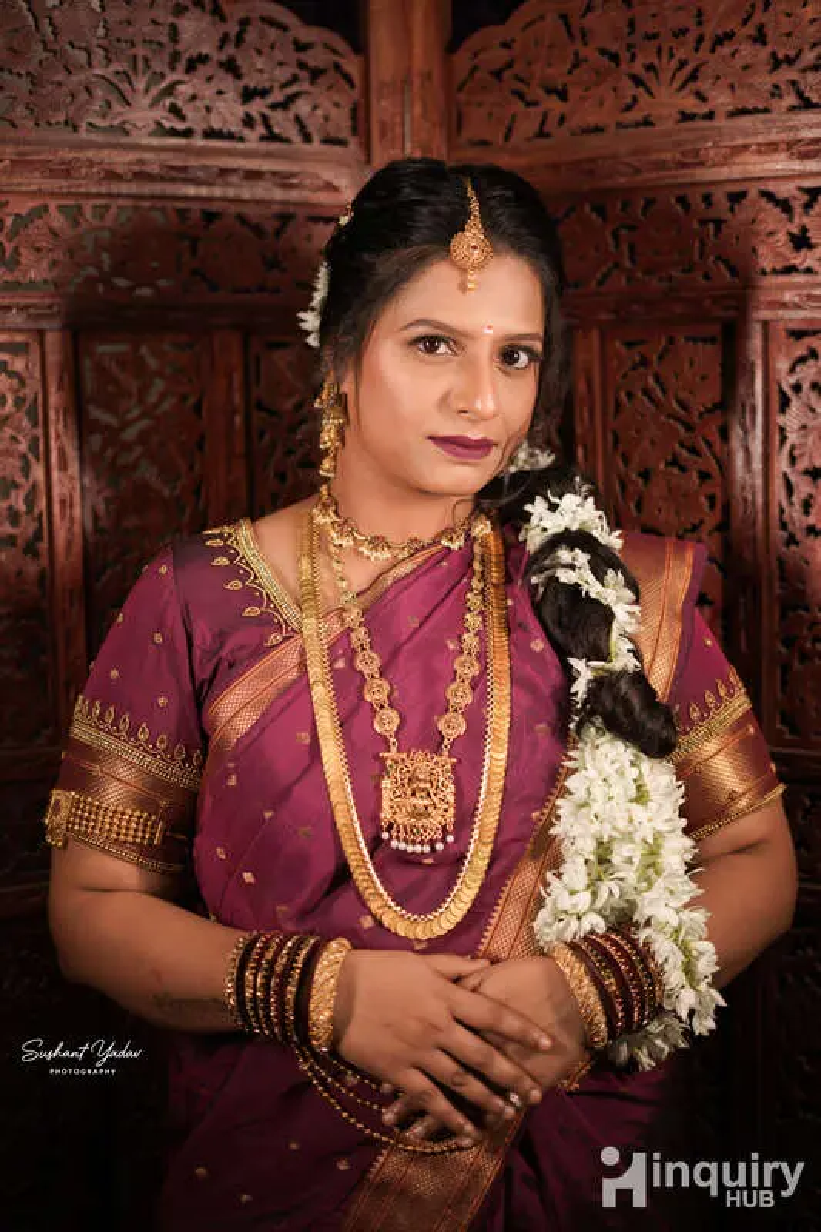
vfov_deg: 39.6
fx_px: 1711
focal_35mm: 50
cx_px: 410
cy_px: 616
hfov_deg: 27.0
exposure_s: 1/800
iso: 640
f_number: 1.8
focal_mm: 50
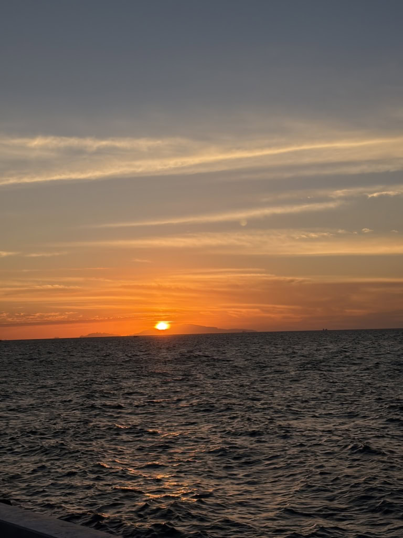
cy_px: 269
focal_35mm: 52
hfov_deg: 28.0
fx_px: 807
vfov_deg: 36.8
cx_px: 202
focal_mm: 6
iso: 40
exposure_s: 1/2451
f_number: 1.6
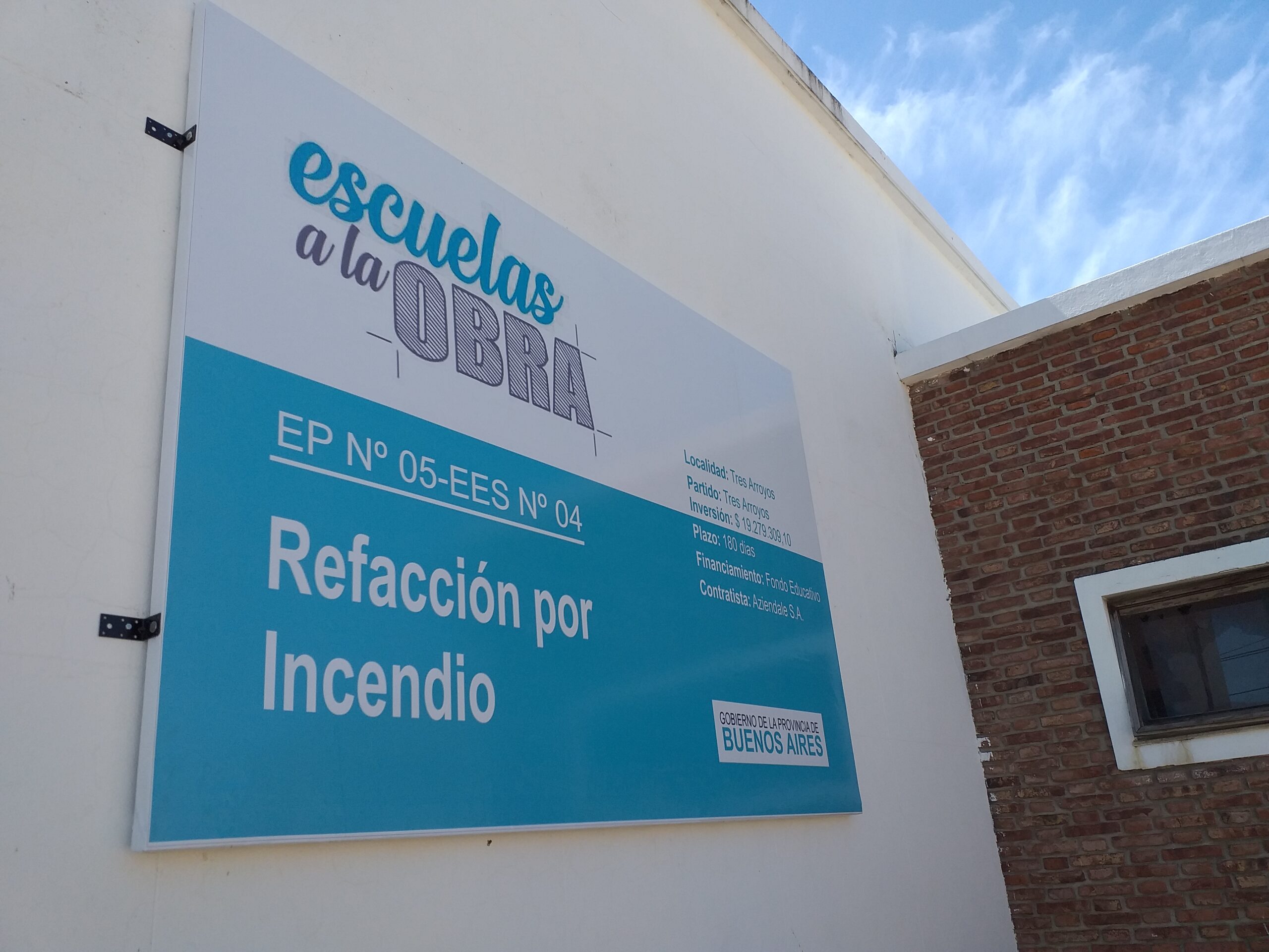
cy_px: 476
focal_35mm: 26
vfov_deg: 53.1
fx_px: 953
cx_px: 634
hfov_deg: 67.3
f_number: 1.9
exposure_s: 1/908
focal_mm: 3.6
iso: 40
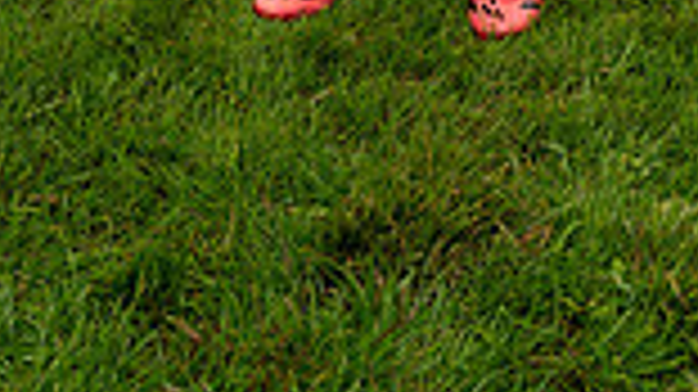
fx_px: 1517
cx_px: 360
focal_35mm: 82
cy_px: -604
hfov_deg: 25.9
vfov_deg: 11.6
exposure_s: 1/200
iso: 250
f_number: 5.6
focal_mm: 27
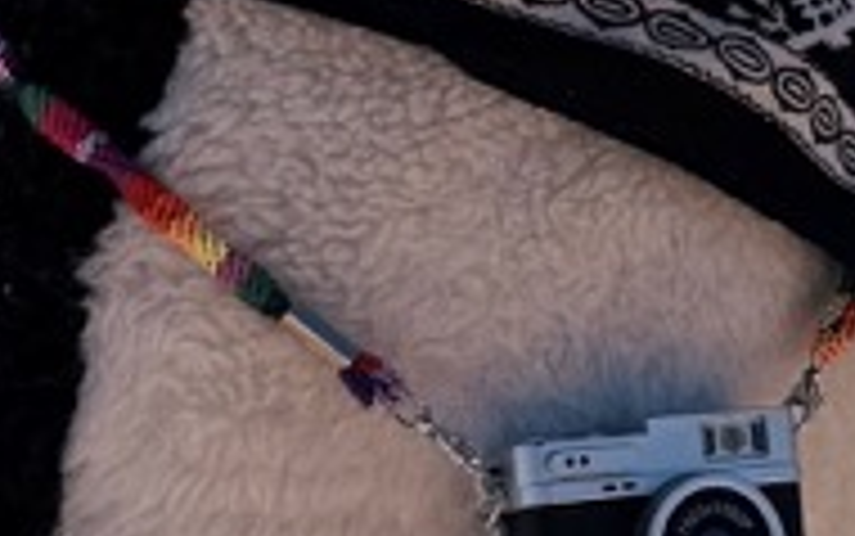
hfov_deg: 12.1
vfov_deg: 7.6
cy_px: -131
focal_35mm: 171
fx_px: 3987
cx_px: 918
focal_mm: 6.76
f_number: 1.78
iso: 80
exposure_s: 1/8130
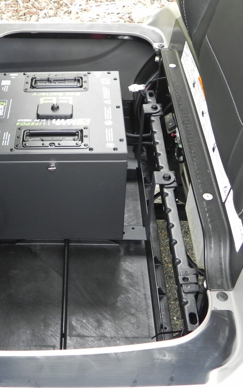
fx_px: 509
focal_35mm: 48
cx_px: 64
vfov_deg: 41.8
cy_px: 193
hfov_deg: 26.6
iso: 160
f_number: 3.2
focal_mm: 5.9
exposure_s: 1/77
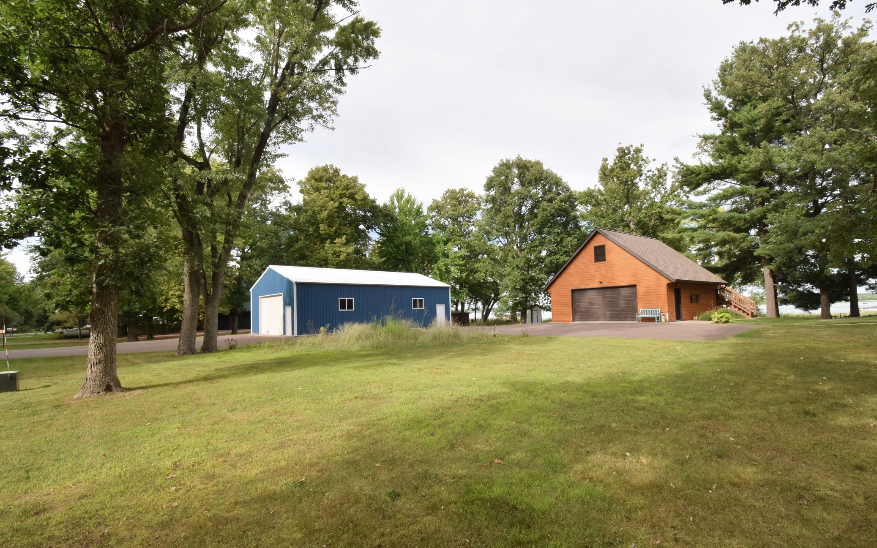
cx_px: 441
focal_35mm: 16
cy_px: 292
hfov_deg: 97.8
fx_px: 382
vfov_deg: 71.2
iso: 320
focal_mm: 10
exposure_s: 1/200
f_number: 14
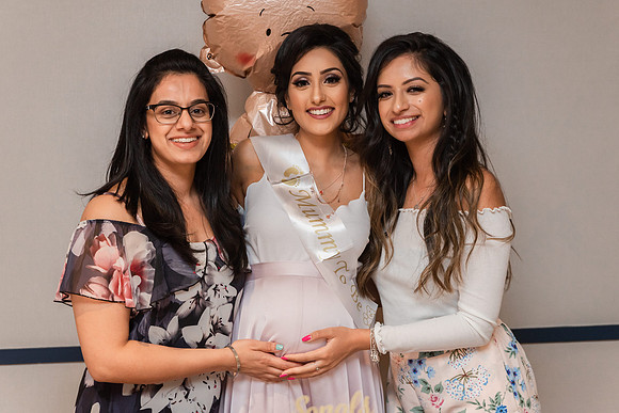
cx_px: 316
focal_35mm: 54
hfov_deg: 37.2
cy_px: 192
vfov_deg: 25.3
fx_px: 920
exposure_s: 1/160
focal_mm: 50
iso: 2500
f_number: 4
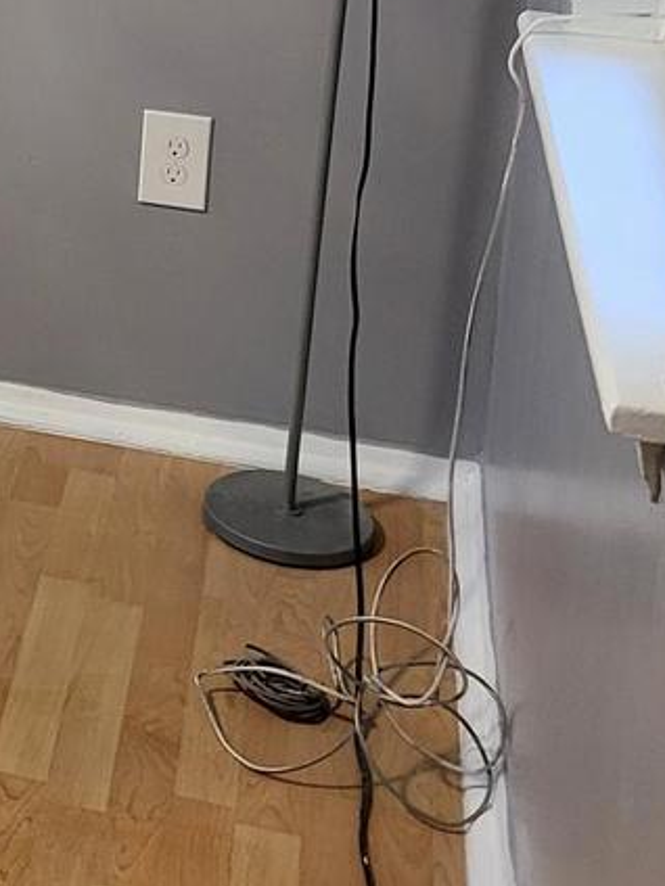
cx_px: -454
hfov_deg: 15.1
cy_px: -201
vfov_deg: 20.9
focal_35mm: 87
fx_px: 2228
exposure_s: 1/40
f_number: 1.8
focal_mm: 5
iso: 250
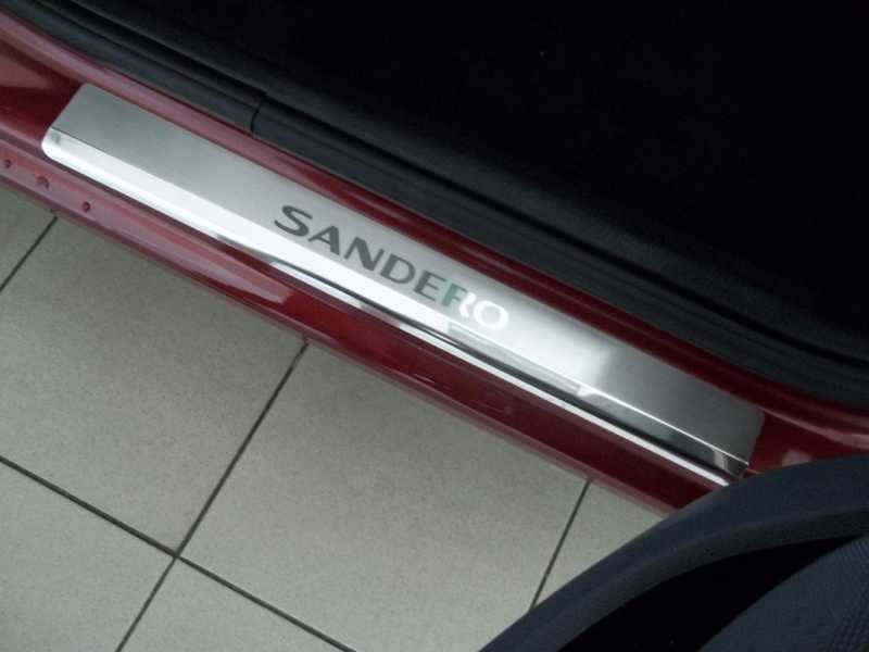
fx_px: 904
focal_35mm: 36
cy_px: 326
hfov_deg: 51.4
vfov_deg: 39.7
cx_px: 434
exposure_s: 1/8
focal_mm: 6.5
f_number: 3.1
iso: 208
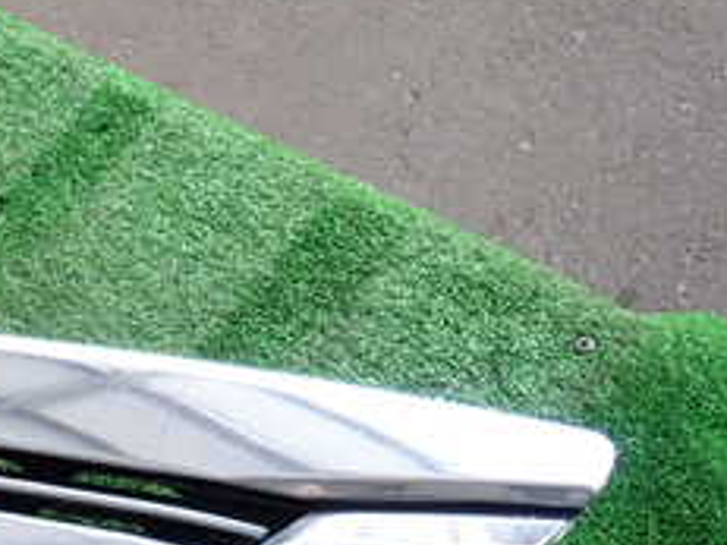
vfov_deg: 21.8
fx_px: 1364
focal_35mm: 65
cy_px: 539
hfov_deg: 25.8
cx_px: -208
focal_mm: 4.5
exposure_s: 1/80
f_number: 2
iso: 100
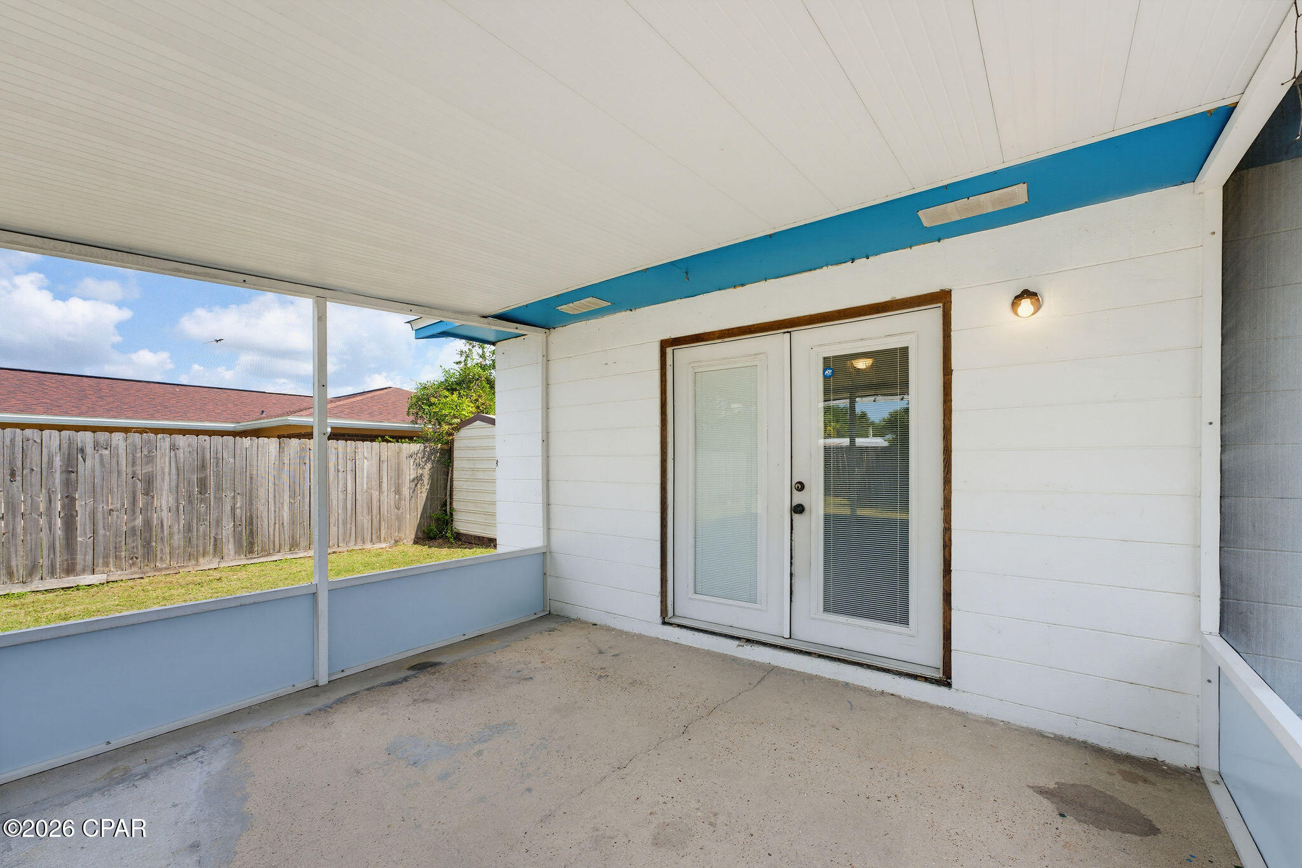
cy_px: 434
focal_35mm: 14
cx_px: 651
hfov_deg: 104.3
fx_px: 506
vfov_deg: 81.2
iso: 200
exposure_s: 1/5
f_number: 8
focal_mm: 14
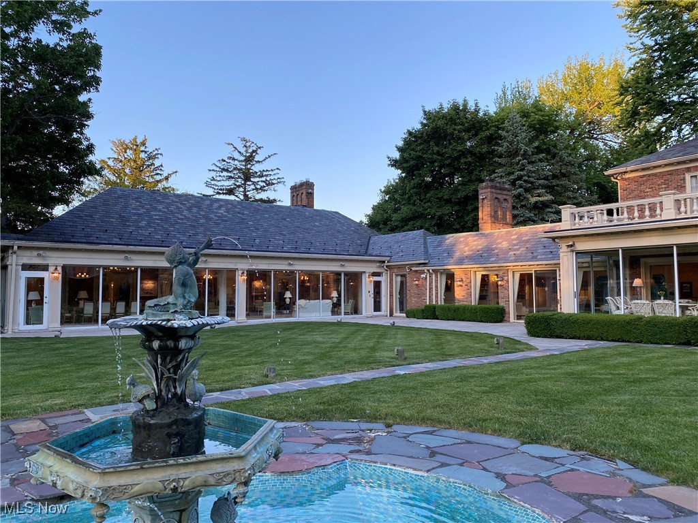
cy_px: 262
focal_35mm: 26
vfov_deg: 53.1
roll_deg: +0.4
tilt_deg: +3.1
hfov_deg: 67.3
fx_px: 524
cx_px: 349
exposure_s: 1/384
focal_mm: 4.25
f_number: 1.8
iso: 32
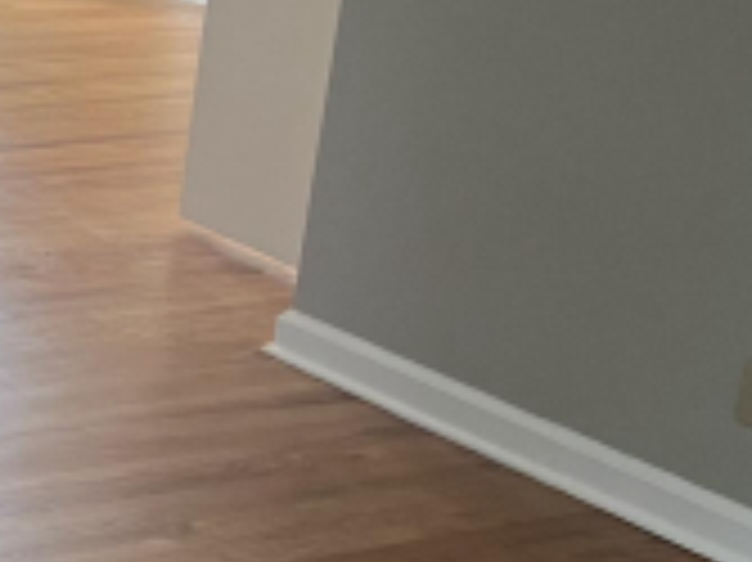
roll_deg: -3.1
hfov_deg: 16.2
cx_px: -574
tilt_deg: -14.5
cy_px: 85
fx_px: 2258
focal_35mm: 104
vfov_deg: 14.1
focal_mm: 5.7
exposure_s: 1/60
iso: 80
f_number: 1.5
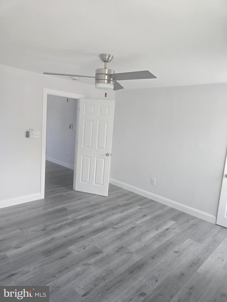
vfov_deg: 73.9
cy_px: 151
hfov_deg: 58.9
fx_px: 201
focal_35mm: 23
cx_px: 114
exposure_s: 1/180
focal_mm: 6.3
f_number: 1.7
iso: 125
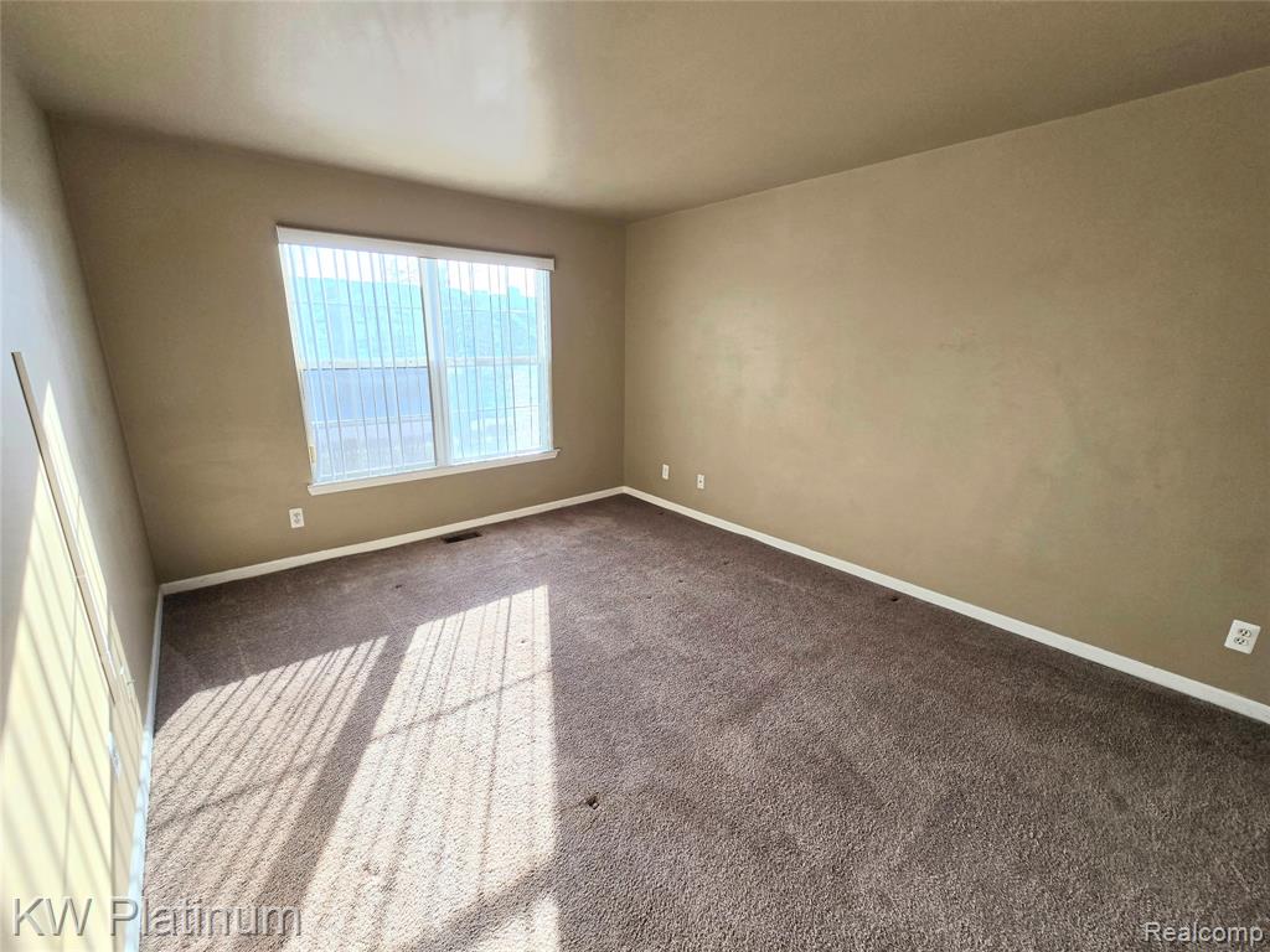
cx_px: 635
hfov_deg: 106.2
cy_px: 476
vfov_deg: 89.9
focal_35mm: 13
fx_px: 477
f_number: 2.2
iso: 50
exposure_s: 1/233
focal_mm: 2.2
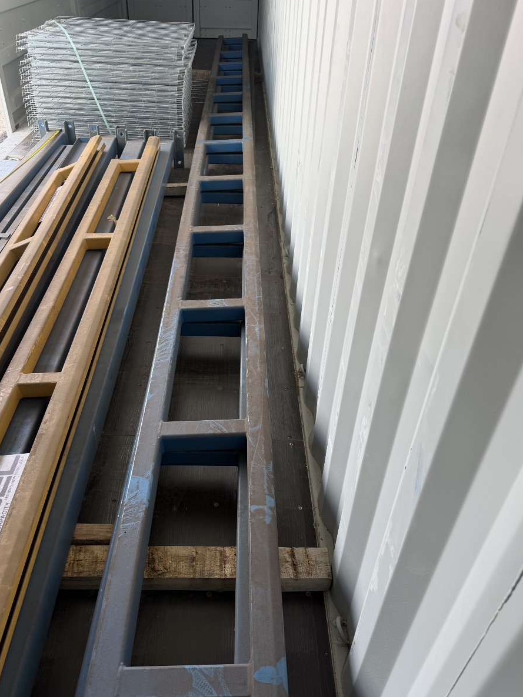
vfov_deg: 65.3
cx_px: 245
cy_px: 365
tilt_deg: -39.4
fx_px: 544
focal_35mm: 27
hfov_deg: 51.3
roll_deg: -2.9
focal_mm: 6.76
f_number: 1.78
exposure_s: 1/133
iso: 50
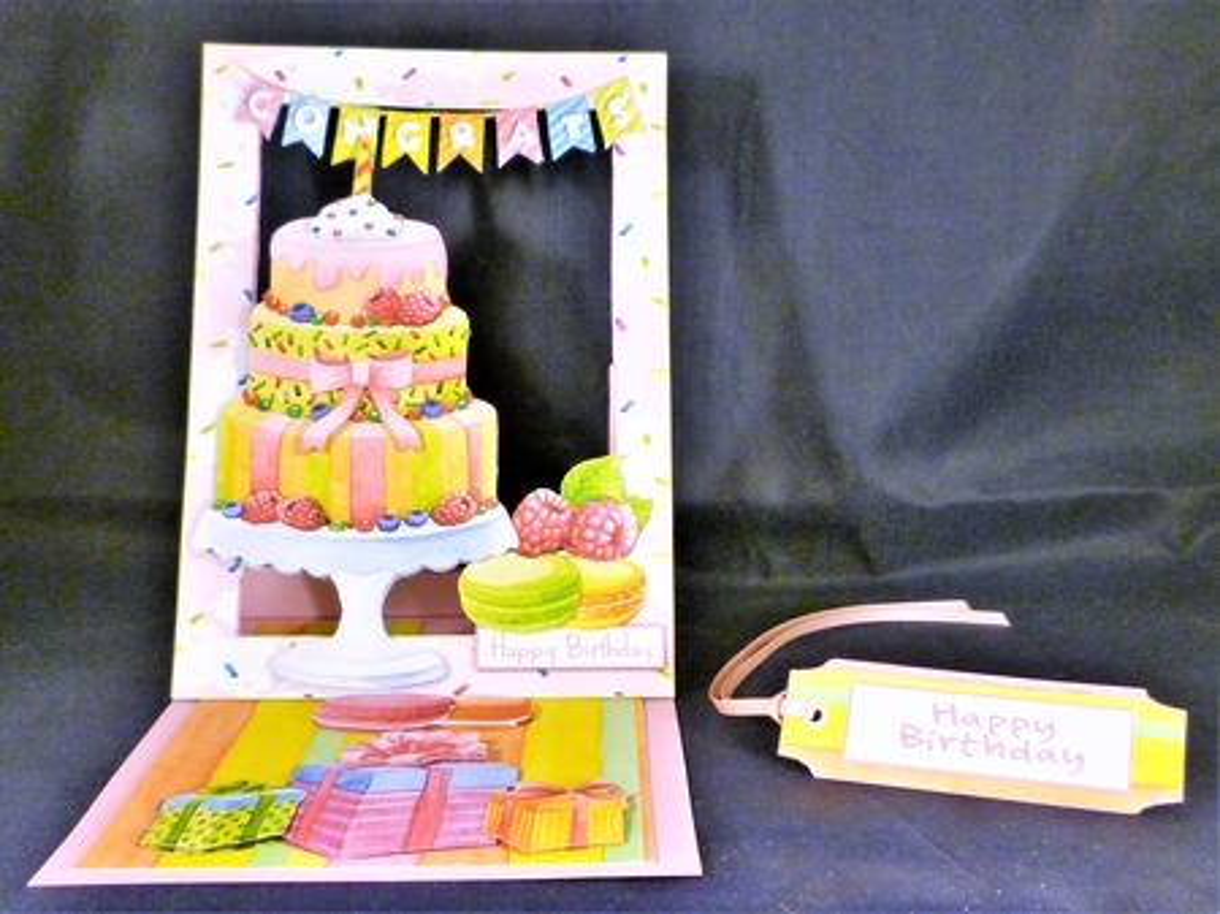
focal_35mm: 29
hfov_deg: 61.7
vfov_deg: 48.2
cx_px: 610
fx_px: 1022
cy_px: 457
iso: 250
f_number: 3.3
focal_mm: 5.2
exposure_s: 1/30
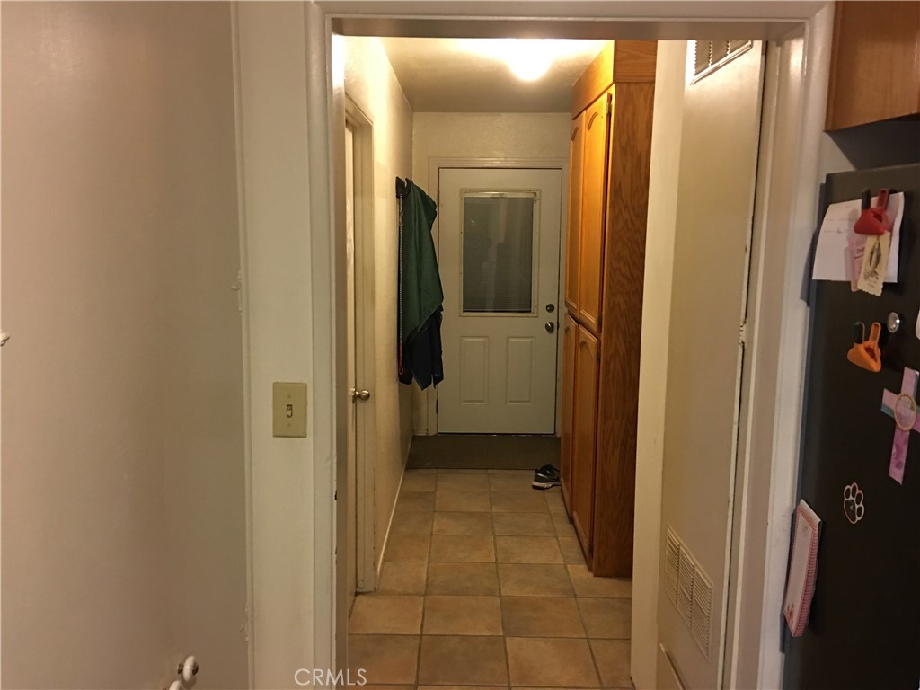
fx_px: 771
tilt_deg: -8.1
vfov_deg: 48.2
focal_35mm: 29
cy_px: 345
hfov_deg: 61.7
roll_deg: -1.4
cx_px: 460
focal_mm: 4.15
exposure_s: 1/4
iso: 64
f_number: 2.2
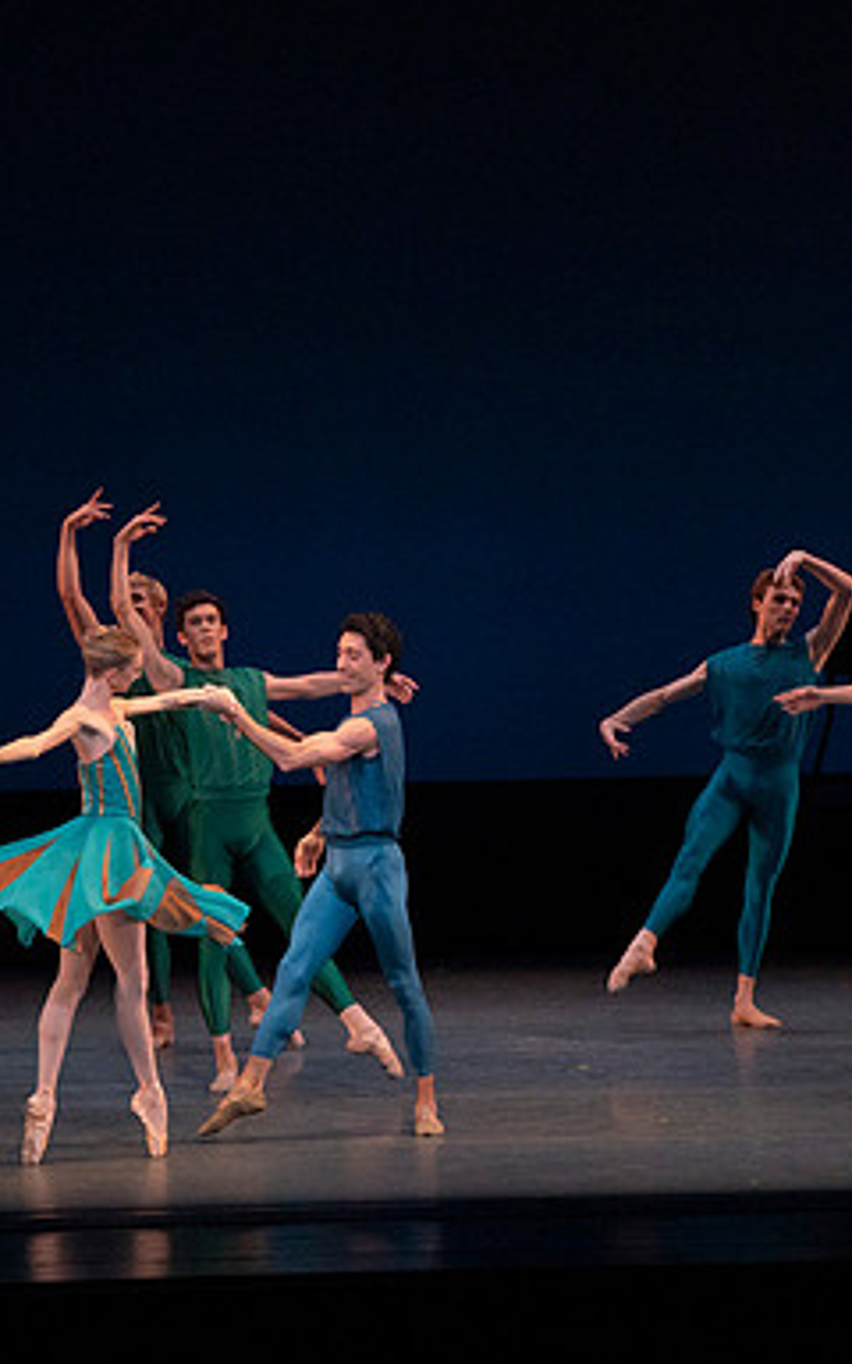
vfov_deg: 7.4
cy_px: 680
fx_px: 10588
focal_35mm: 285
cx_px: 486
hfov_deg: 4.6
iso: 8000
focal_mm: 185
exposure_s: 1/400
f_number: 7.1
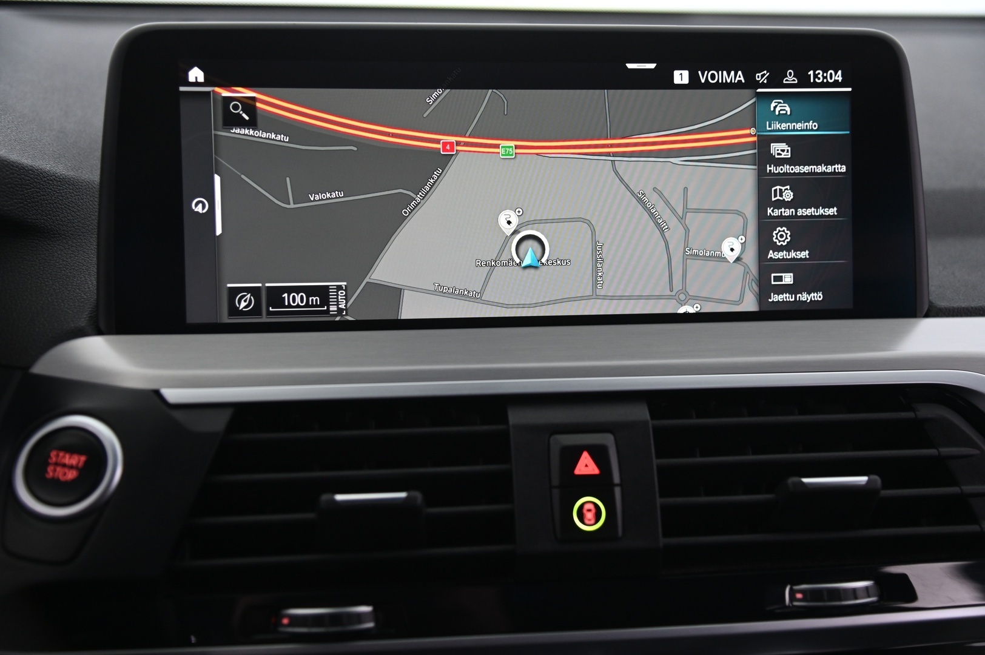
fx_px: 1367
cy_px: 328
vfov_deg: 26.9
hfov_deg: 39.6
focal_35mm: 50
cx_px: 492
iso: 2000
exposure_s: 1/25
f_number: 4
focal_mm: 50
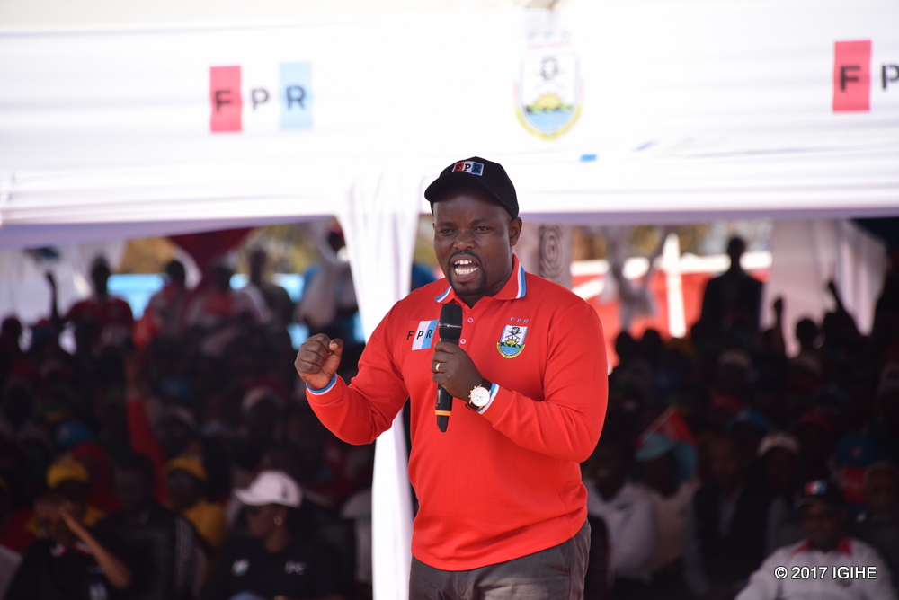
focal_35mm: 300
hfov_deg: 6.9
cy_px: 300
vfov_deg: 4.6
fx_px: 7496
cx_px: 450
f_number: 6.3
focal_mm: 300
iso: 500
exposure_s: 1/1000
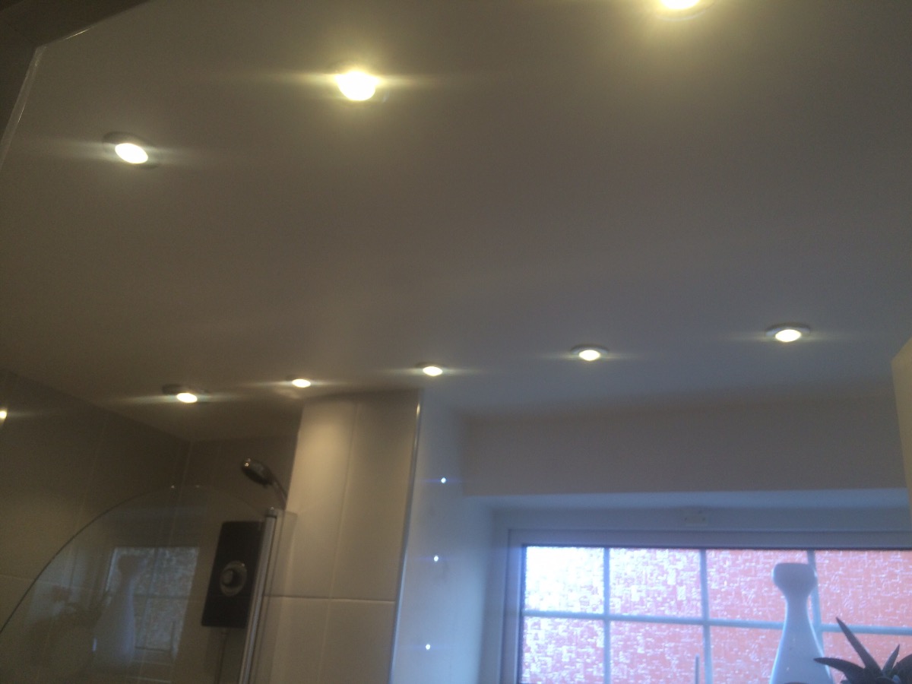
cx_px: 456
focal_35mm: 29
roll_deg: -4.8
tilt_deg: +21.5
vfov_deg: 48.2
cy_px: 342
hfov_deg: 61.7
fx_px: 764
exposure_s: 1/100
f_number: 2.2
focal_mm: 4.15
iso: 50
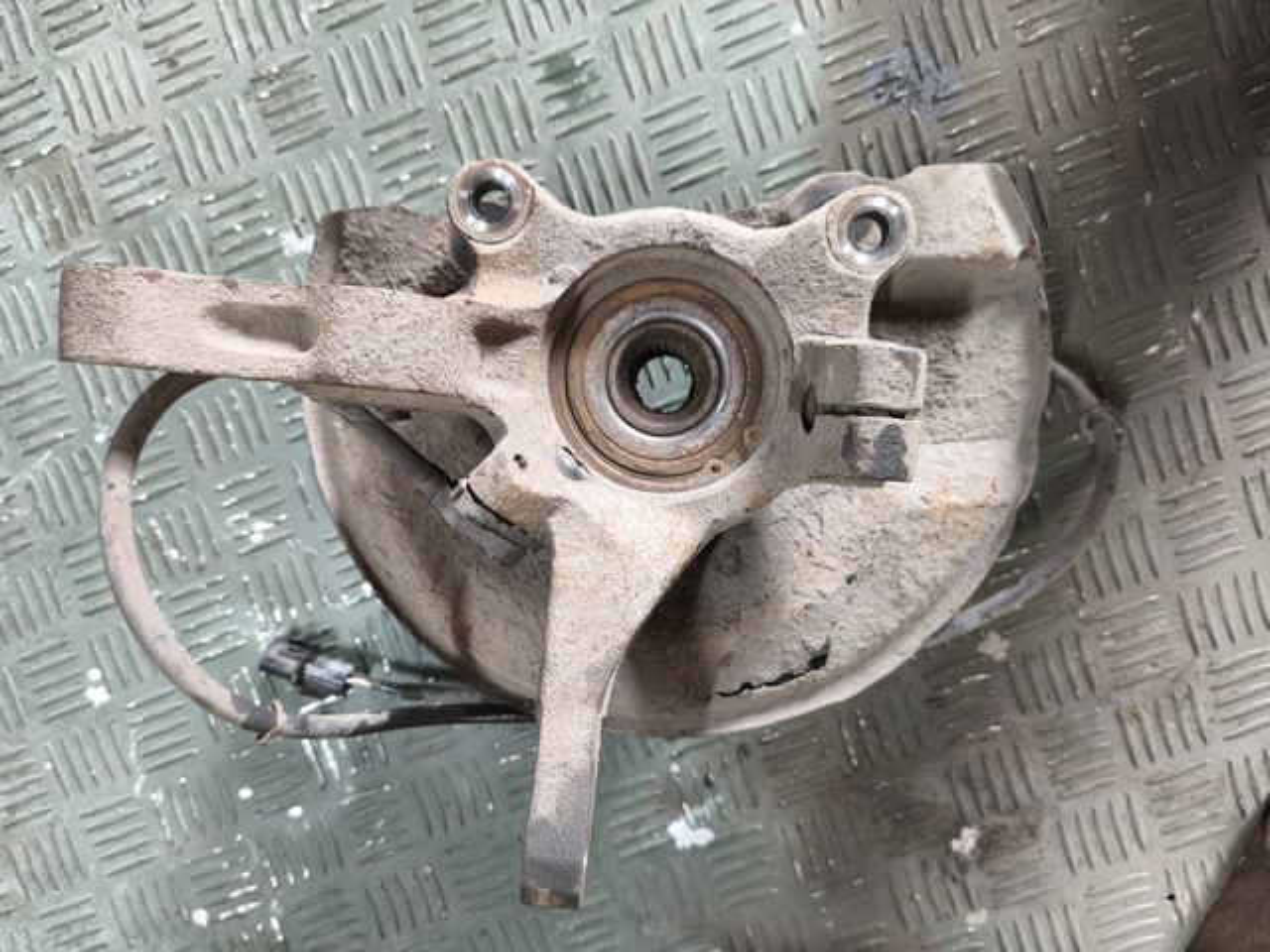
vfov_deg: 58.9
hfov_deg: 73.9
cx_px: 635
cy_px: 476
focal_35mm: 23
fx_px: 844
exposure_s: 1/33.3
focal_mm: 5.35
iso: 640
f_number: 1.7
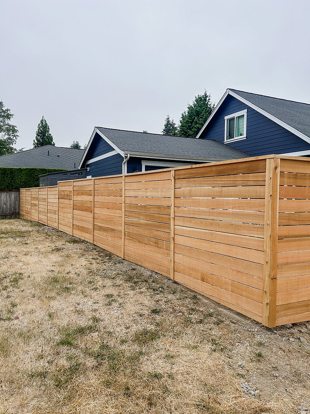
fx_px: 311
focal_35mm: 26
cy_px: 207
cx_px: 155
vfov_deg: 67.3
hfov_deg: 53.1
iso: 50
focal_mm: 5.7
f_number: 1.5
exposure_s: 1/1050
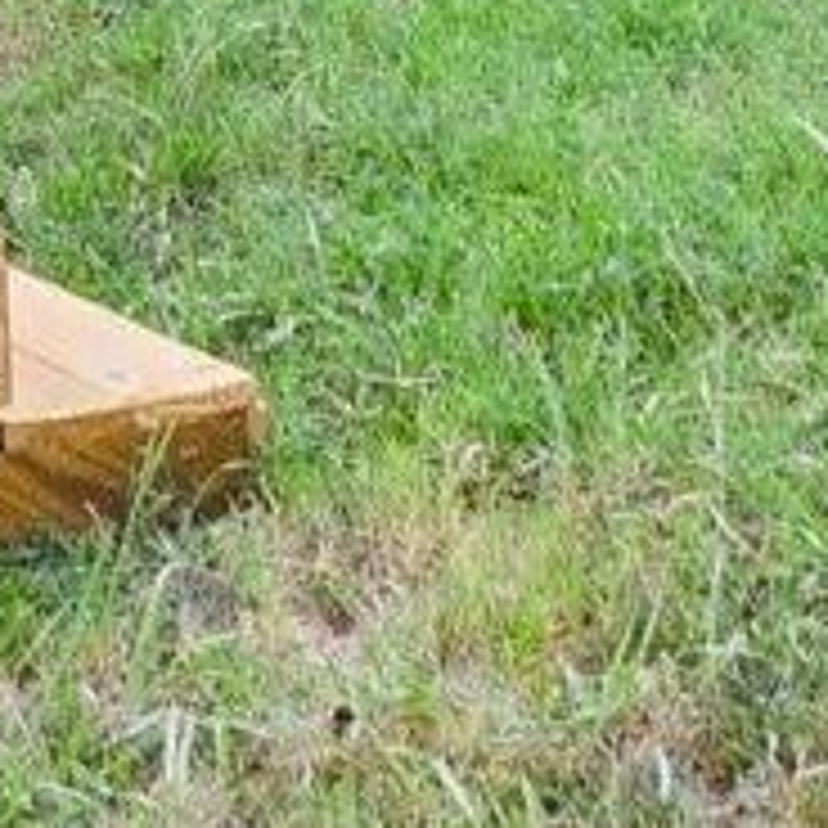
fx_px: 7171
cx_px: -140
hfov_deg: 6.6
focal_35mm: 265
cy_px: -1314
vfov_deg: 6.2
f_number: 4.5
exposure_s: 1/120
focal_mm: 10.26
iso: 100
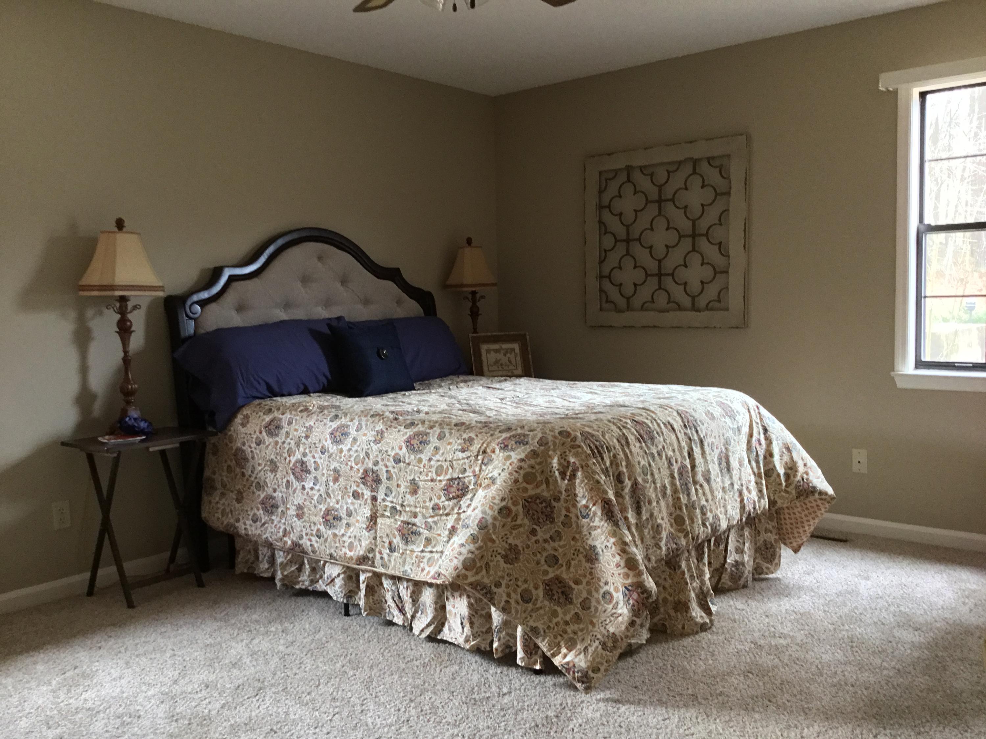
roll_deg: +1.6
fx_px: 883
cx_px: 493
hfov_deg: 58.4
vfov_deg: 45.4
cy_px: 370
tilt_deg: -5.8
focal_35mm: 31
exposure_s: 1/30
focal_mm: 3.3
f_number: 2.4
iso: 200
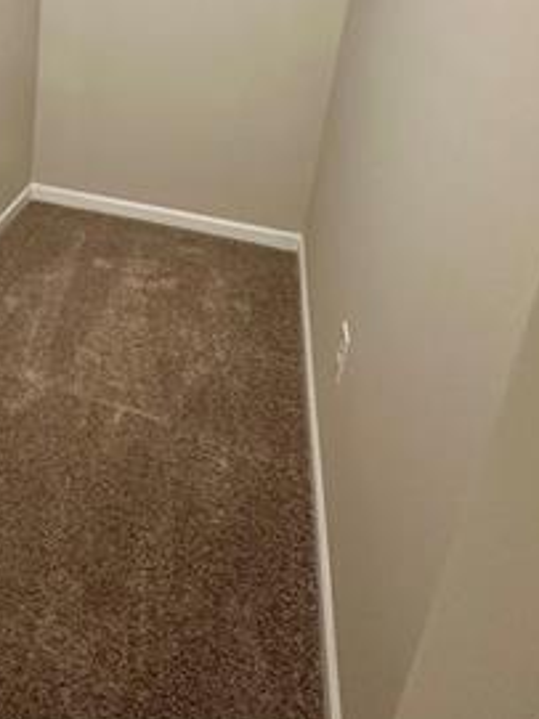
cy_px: 109
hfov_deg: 40.0
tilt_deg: -17.3
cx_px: 3
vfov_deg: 53.1
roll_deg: -1.6
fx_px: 644
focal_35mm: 31
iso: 400
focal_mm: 2.22
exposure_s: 1/60
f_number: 2.2
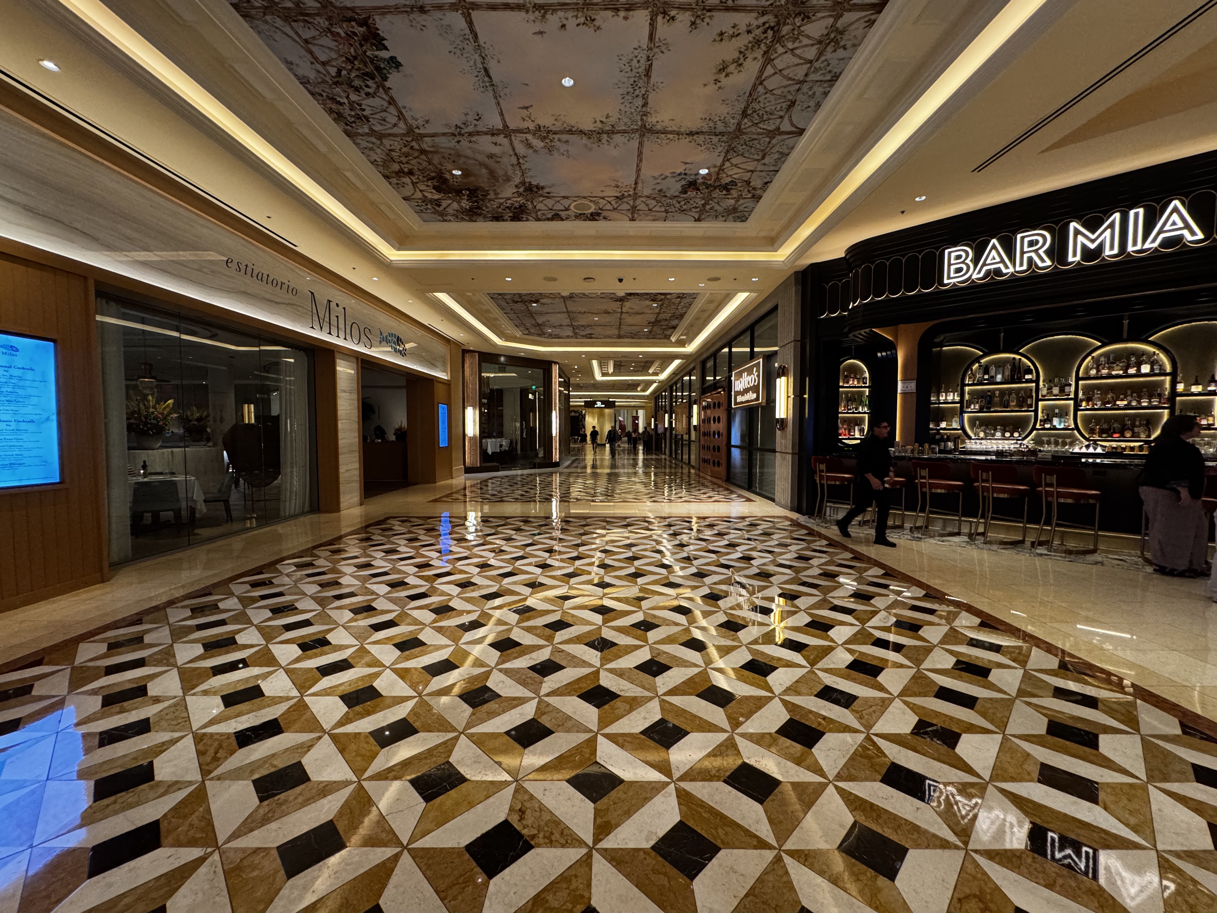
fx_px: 492
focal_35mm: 14
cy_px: 456
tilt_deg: -3.2
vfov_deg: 85.7
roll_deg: +0.0
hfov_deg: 102.1
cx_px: 608
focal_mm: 2.22
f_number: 2.2
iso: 500
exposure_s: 1/60
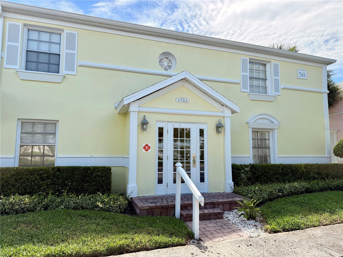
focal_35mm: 24
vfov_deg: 56.8
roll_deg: -0.6
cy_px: 128
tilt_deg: +6.4
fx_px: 238
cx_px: 172
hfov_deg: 71.6
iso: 100
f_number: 1.78
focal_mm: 6.76
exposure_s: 1/3584
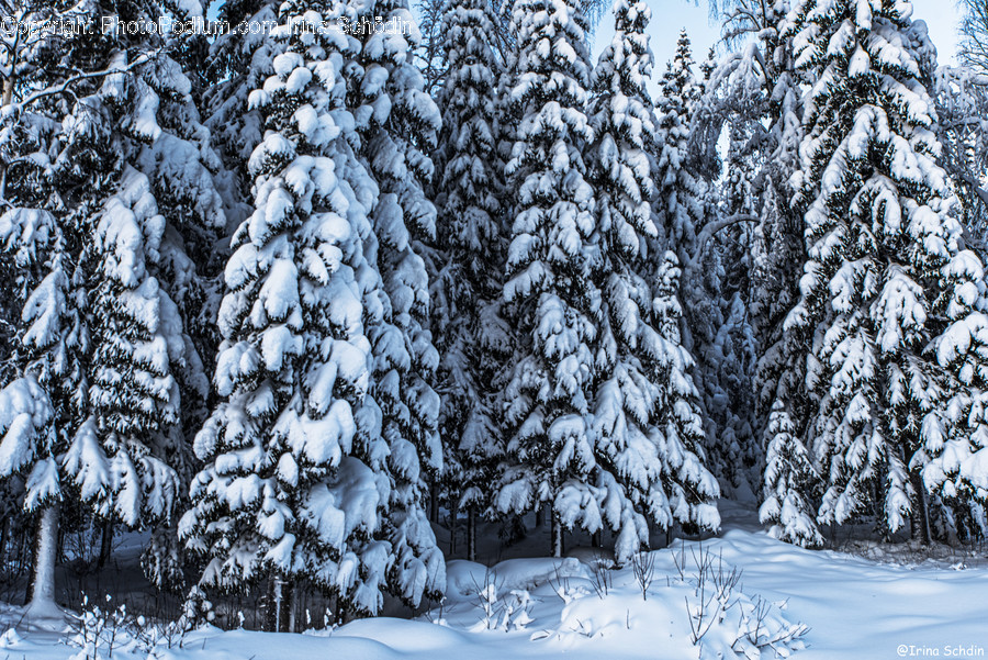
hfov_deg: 54.4
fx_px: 961
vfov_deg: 37.9
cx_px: 494
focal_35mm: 35
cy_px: 330
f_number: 10
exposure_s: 1/15
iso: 100
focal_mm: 35
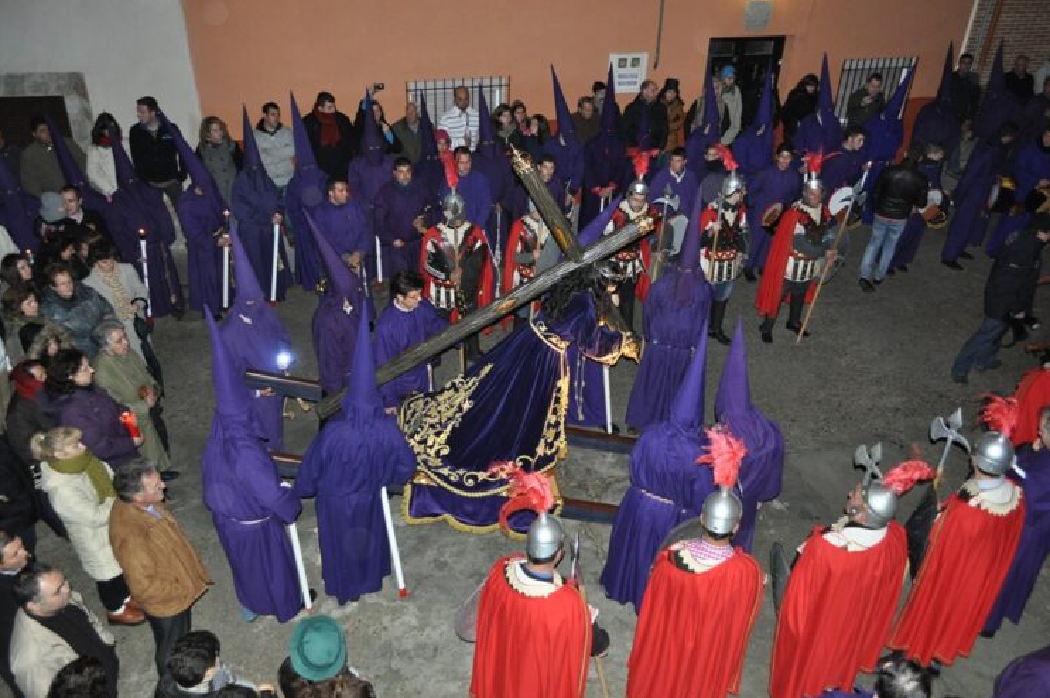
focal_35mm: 31
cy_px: 352
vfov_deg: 42.3
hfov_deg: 60.3
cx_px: 540
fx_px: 903
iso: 800
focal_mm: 20
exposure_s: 1/60
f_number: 3.8
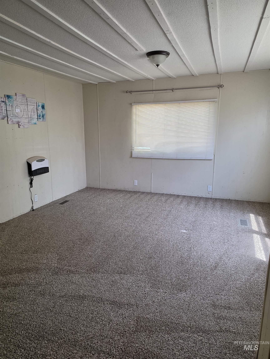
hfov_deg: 58.9
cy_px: 180
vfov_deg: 73.9
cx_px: 135
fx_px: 239
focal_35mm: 23
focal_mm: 6.5
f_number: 1.4
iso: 125
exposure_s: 1/180
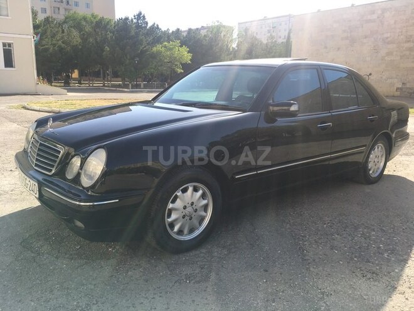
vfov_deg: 48.2
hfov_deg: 61.7
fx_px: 347
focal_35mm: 29
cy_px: 156
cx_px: 207
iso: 25
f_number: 2.2
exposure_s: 1/761
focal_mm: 4.15
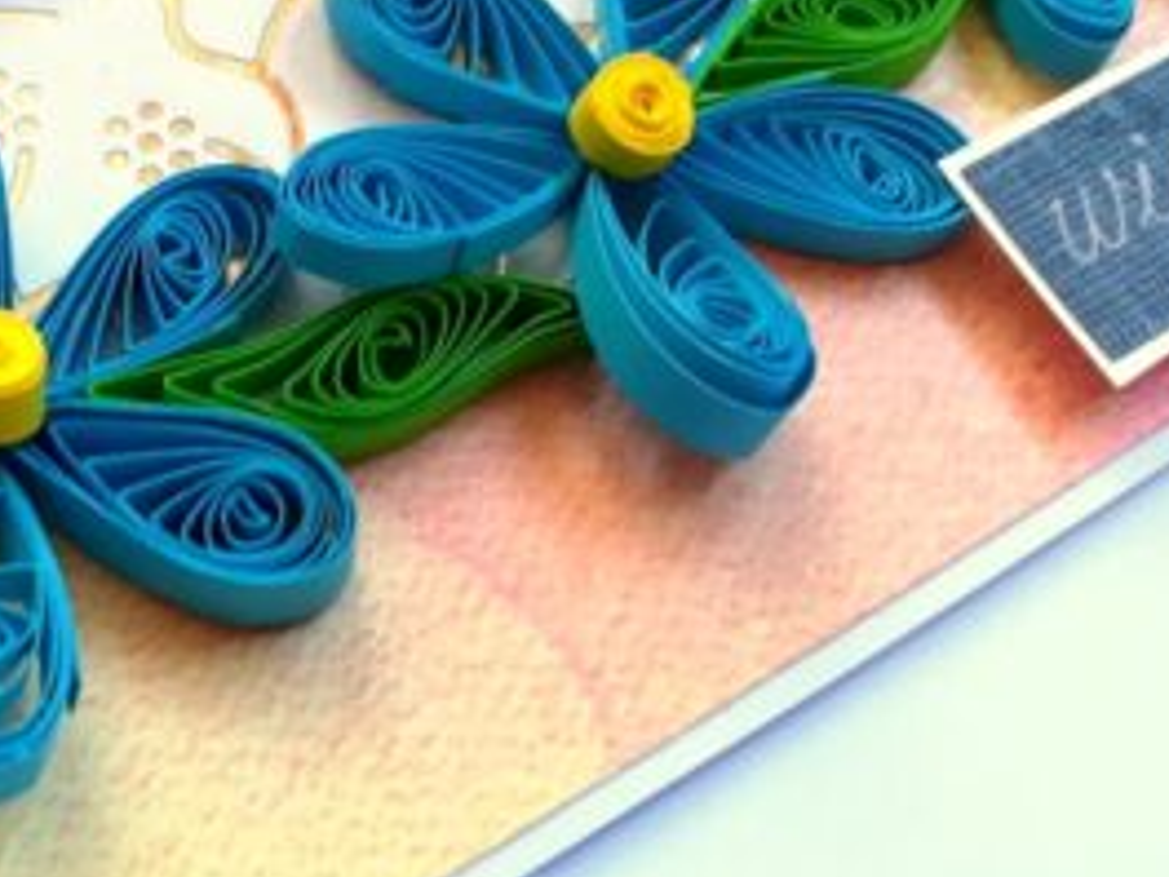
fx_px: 1992
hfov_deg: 31.4
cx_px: 146
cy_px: 208
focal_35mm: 59
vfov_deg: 24.5
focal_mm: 3.83
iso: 100
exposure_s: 1/30
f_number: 2.2
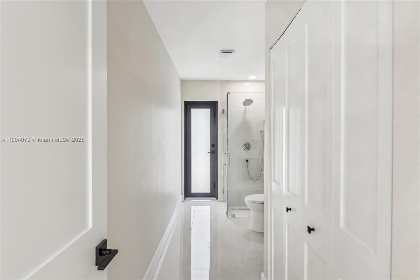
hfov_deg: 86.9
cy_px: 140
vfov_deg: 64.5
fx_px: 222
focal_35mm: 19
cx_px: 210
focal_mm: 19
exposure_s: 1/20
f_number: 8
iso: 200
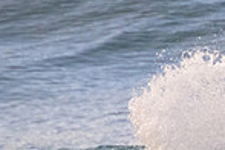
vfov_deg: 0.4
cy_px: 200
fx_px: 22123
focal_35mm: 3540
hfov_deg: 0.6
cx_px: 459
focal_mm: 800
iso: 3600
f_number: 11
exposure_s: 1/1600
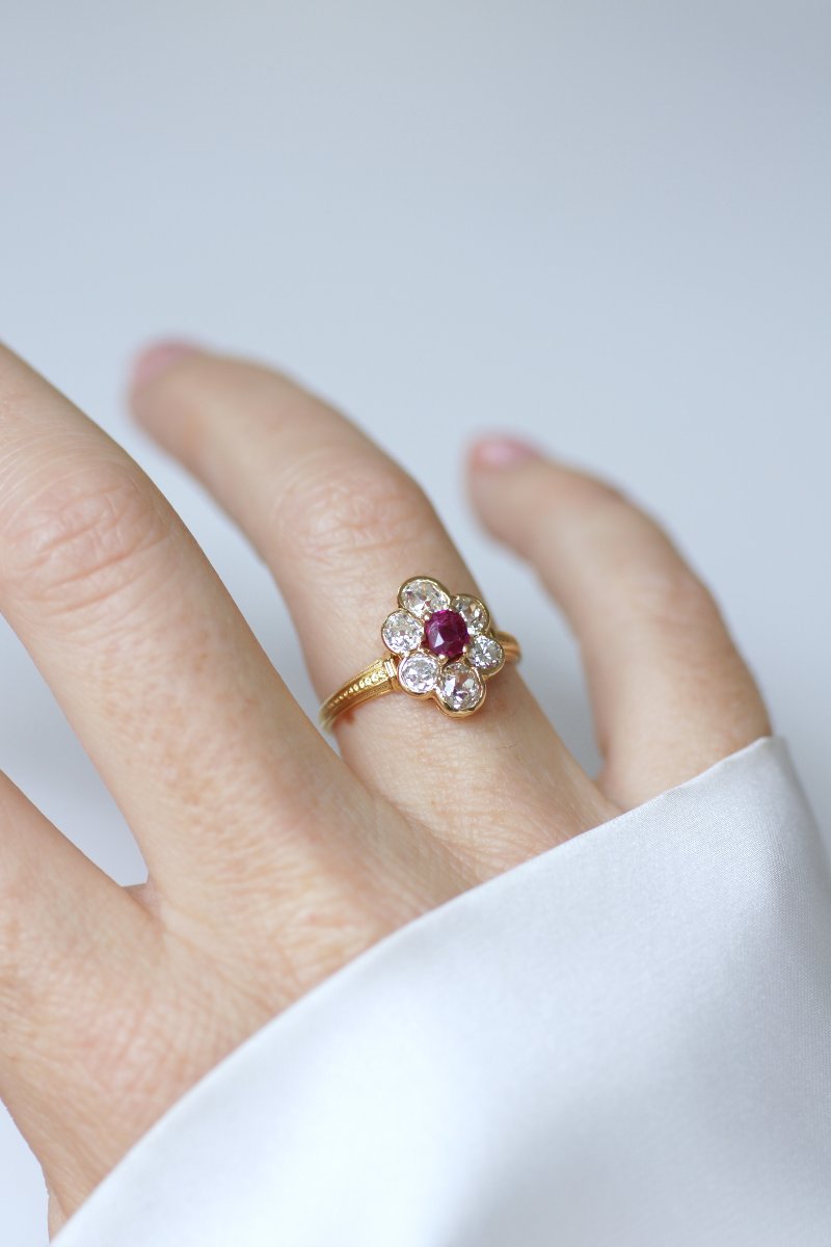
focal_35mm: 105
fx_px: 3635
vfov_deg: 19.5
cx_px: 416
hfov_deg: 13.0
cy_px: 624
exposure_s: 1/125
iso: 200
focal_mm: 70
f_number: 3.2
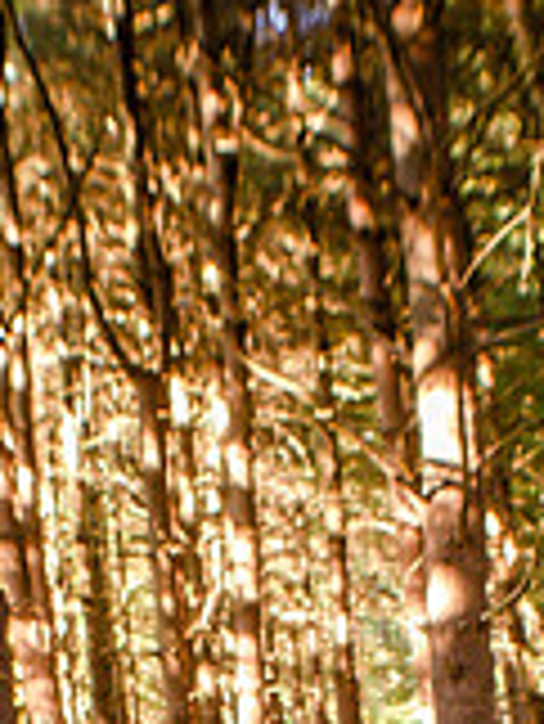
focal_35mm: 141
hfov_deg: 10.5
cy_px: 971
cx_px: 238
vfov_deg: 13.4
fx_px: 2951
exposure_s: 1/60
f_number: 4
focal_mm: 35
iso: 720
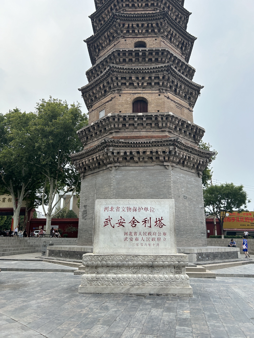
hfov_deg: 53.1
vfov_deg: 67.3
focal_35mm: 26
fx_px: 254
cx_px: 127
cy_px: 169
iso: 50
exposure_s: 1/1019
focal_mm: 5.7
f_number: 1.5
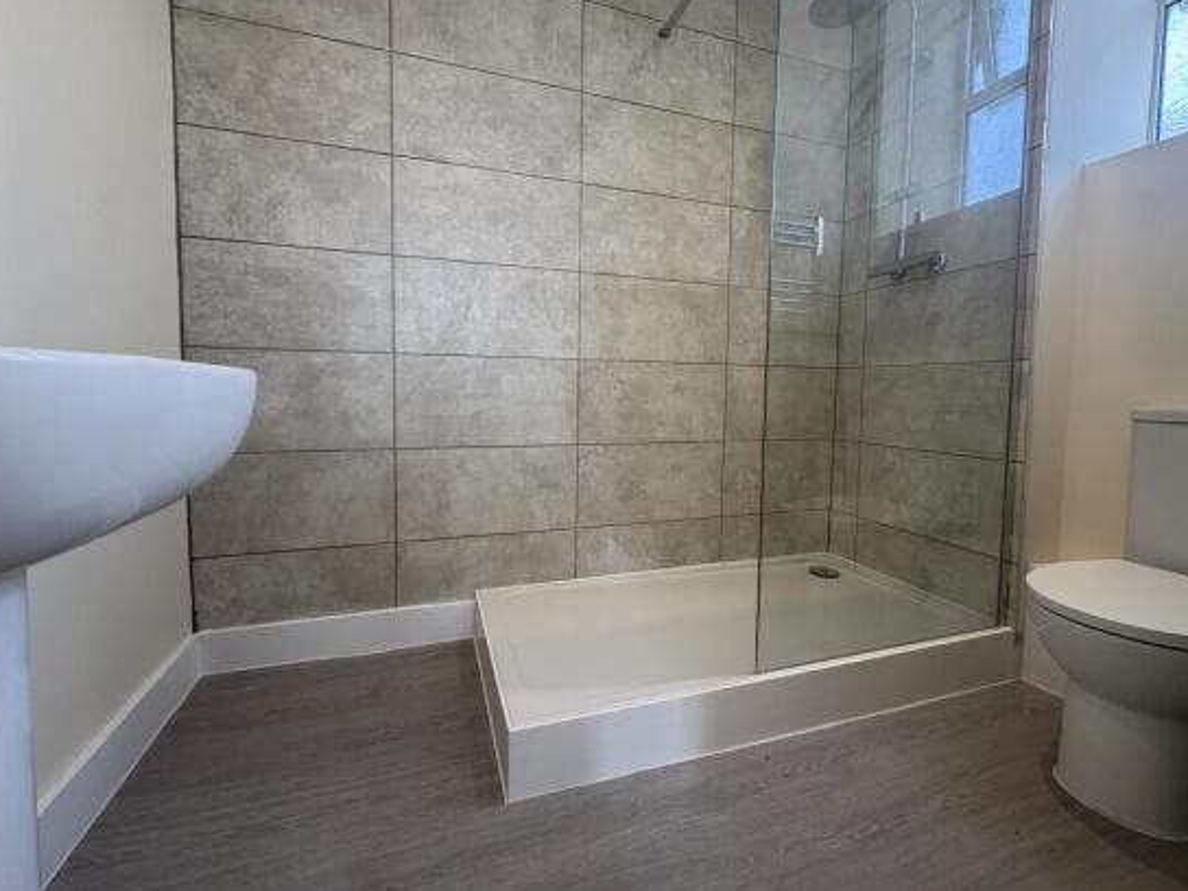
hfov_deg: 98.2
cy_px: 418
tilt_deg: -3.0
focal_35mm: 15
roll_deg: -1.7
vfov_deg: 81.7
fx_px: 515
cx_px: 604
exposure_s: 1/99
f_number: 2.2
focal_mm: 2.22
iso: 80
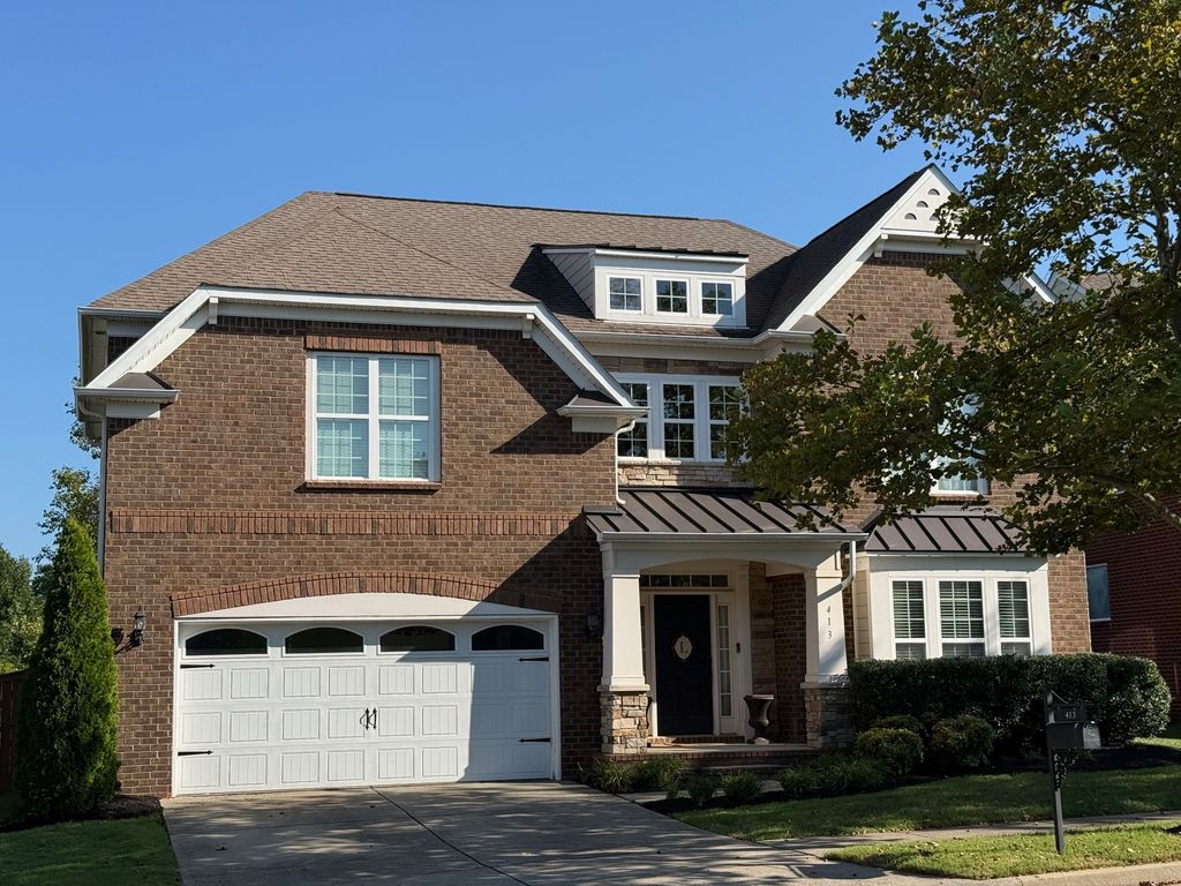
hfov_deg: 39.7
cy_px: 443
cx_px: 590
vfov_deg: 30.3
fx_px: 1638
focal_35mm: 48
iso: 64
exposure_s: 1/3378
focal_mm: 6.76
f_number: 1.78
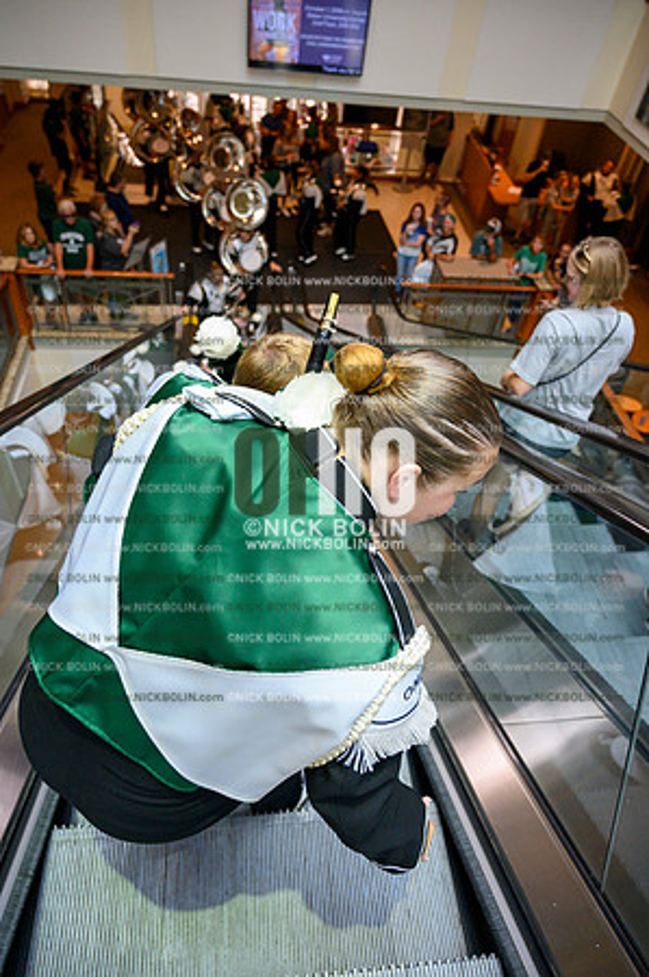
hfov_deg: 53.0
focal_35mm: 24
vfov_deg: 73.8
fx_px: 650
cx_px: 324
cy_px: 488
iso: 2500
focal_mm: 24
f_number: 4
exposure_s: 1/800
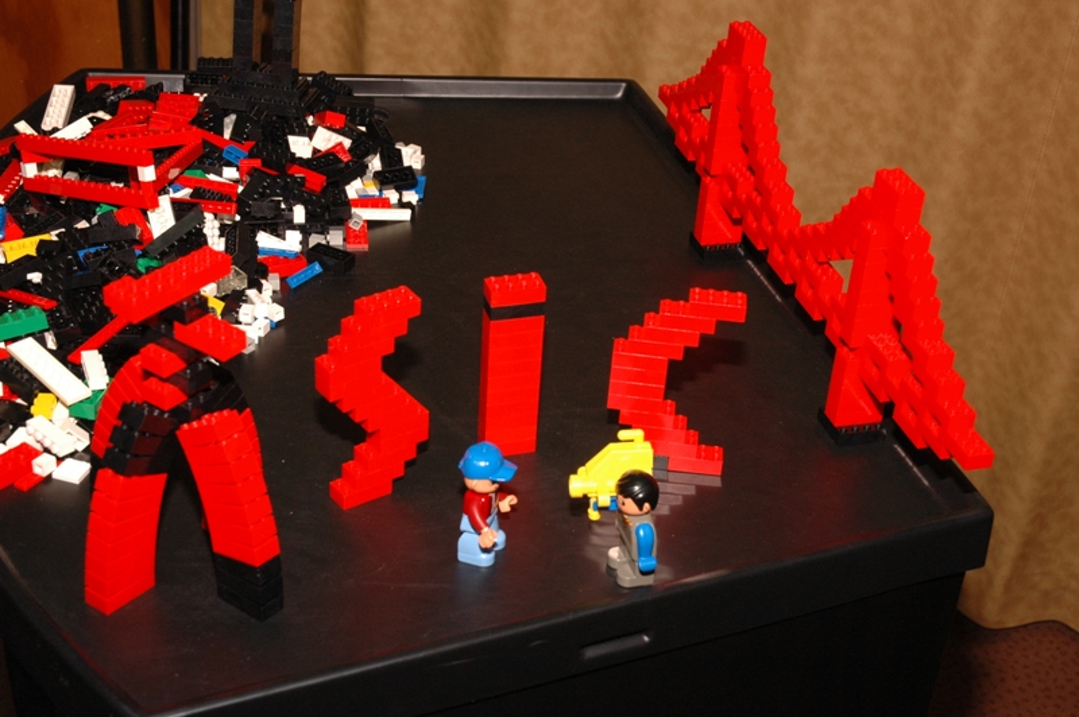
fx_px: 1572
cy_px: 358
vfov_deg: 25.7
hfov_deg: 37.9
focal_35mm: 52
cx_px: 540
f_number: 9
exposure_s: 1/125
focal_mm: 35
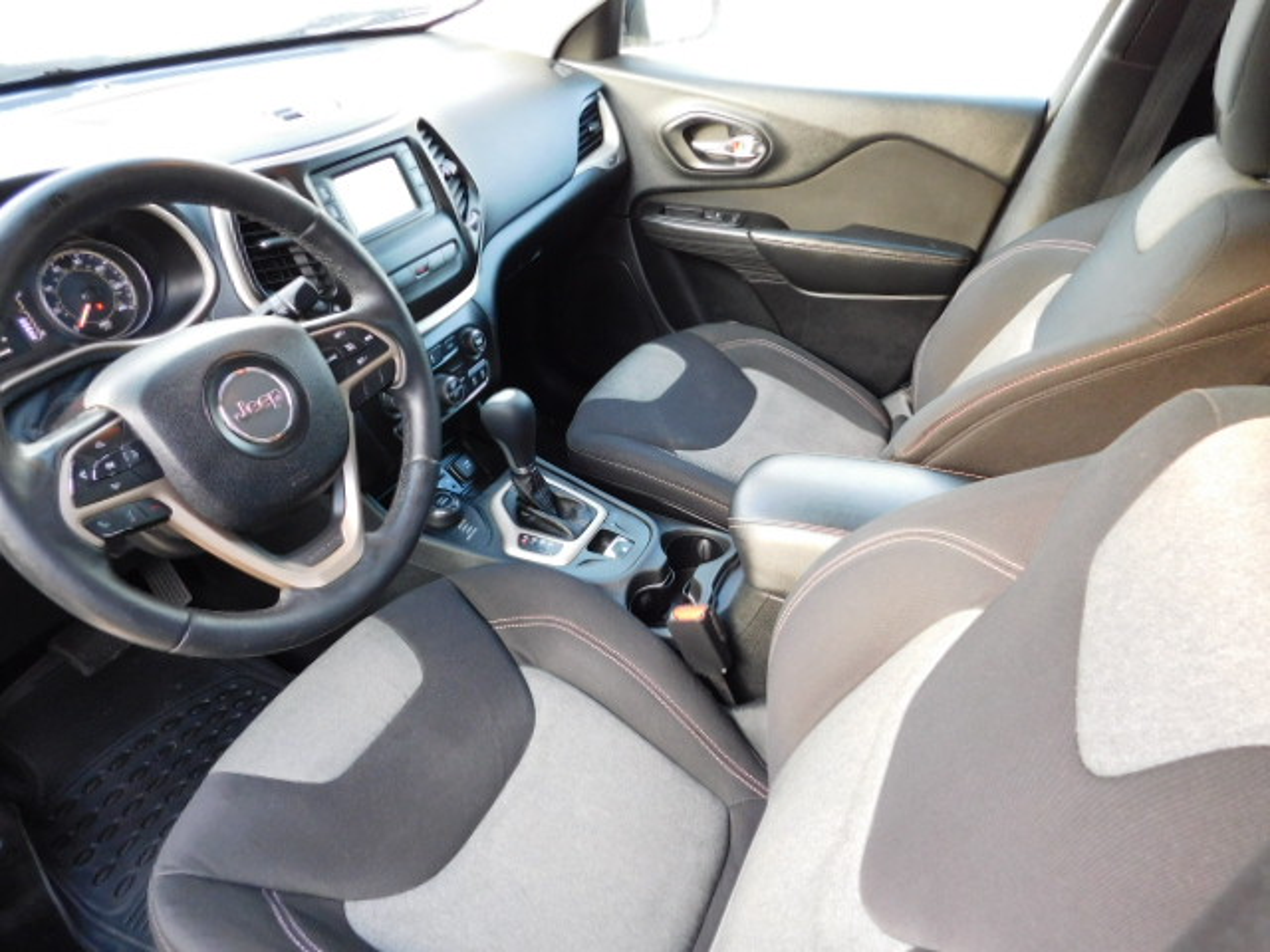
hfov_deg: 73.9
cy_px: 476
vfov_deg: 58.9
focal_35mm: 23
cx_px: 635
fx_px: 844
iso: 220
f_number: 3
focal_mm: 4
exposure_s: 1/30
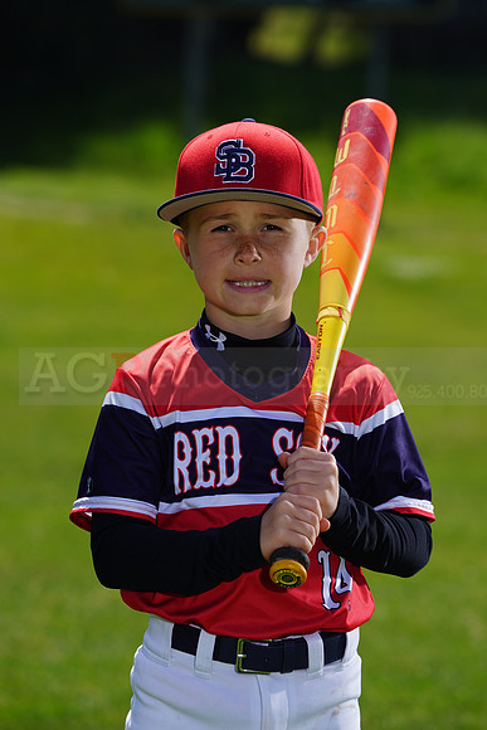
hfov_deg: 5.6
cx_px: 244
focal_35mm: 244
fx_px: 4948
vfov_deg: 8.4
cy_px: 365
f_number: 8
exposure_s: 1/250
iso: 100
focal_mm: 244
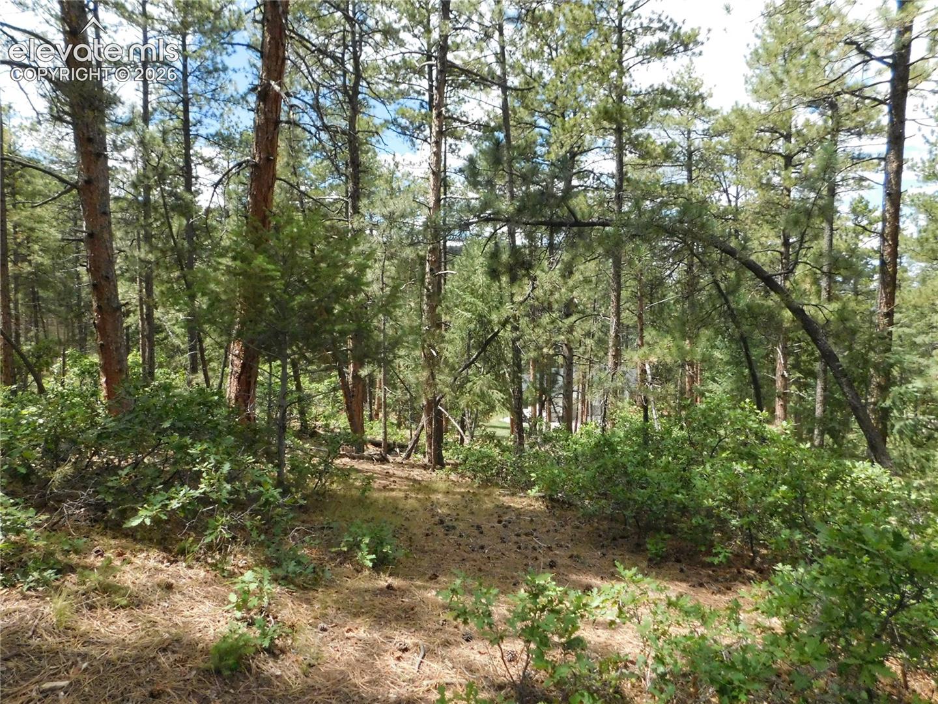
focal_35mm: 23
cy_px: 352
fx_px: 623
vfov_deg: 58.9
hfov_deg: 73.9
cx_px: 469
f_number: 6
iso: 800
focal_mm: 4
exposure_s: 1/1000
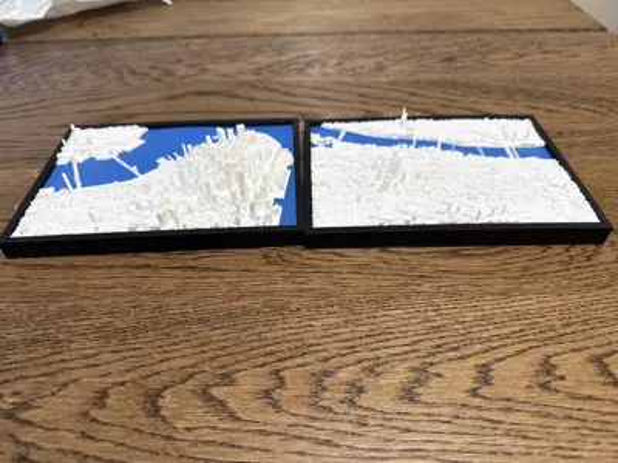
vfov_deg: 56.8
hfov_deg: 71.6
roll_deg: +0.4
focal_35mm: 24
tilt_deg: -43.2
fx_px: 428
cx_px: 309
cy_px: 232
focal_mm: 6.76
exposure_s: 1/60
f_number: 1.78
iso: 160
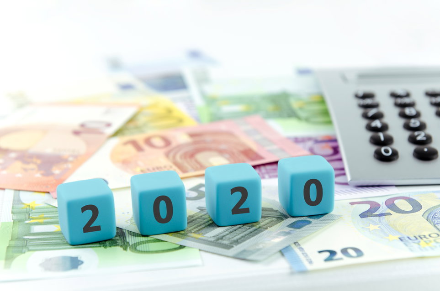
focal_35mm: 93
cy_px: 146
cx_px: 220
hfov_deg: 22.0
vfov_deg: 14.6
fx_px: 1134
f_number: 5
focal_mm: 62
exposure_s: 1/80
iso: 100
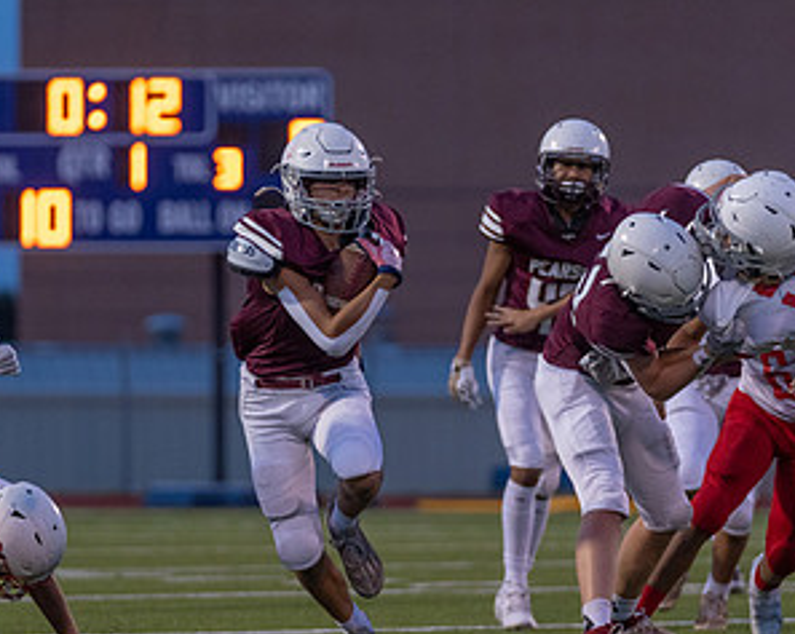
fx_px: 7827
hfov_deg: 5.8
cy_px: 343
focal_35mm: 333
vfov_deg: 4.6
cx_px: 390
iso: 2500
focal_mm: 164
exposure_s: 1/1250
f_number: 2.8
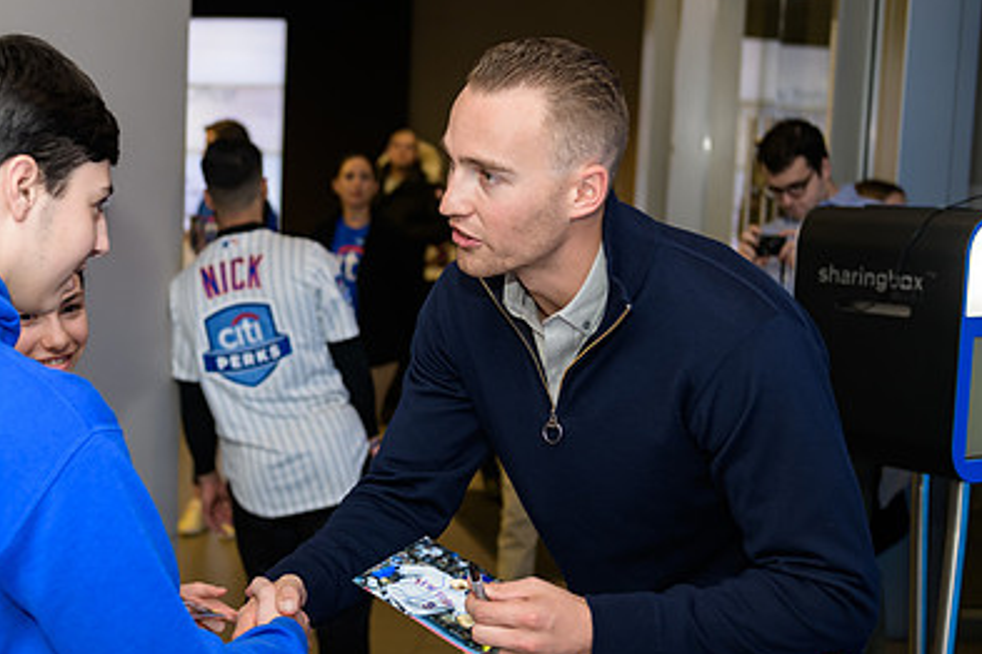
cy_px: 313
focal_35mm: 59
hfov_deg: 33.4
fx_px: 1609
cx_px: 280
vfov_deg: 23.0
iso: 400
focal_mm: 40
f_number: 3.2
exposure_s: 1/125
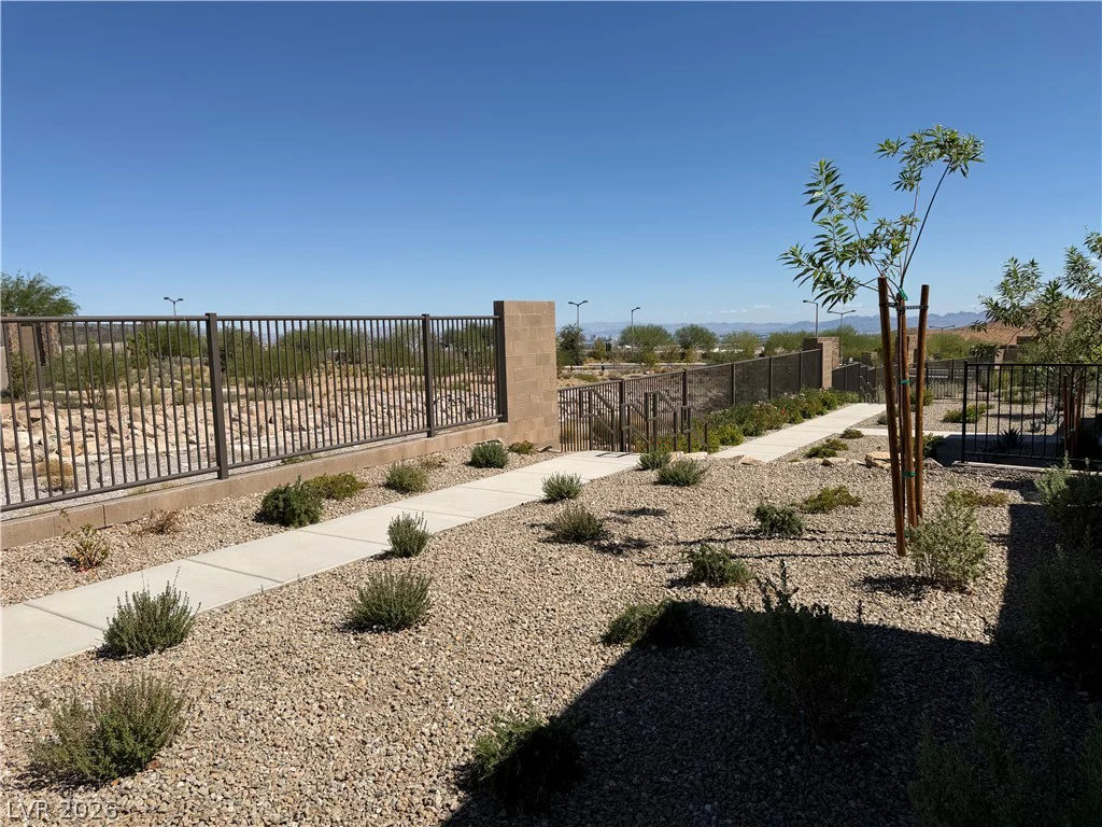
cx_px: 551
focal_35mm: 24
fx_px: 764
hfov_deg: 71.6
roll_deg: +1.8
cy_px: 414
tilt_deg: -5.6
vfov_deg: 56.8
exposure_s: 1/8130
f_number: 1.78
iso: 80
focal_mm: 6.76
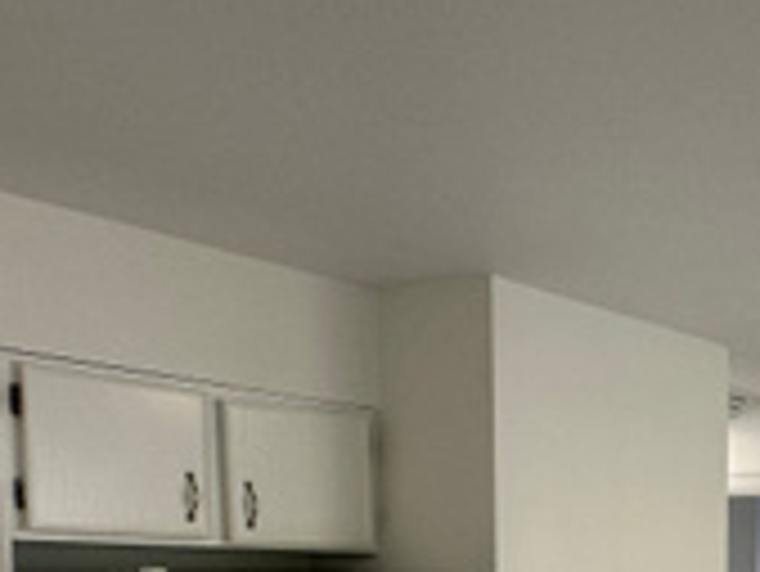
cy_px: 698
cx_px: 931
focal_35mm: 53
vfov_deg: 24.7
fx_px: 1164
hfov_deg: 30.3
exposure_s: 1/120
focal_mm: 2.22
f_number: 2.2
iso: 100
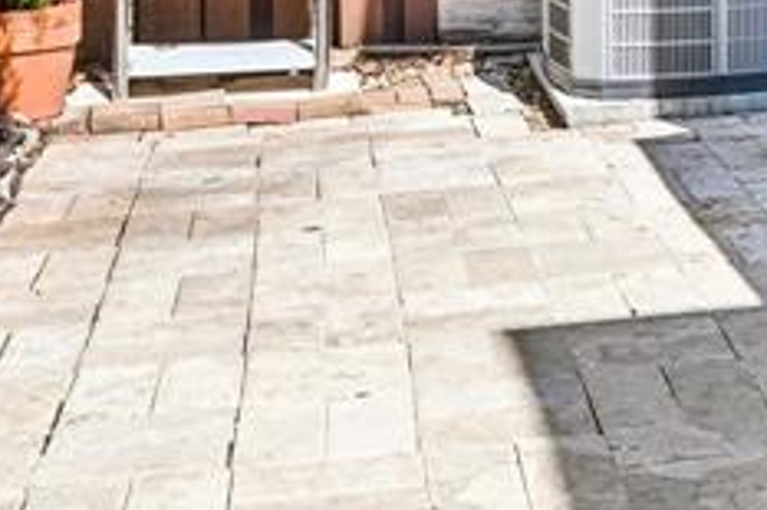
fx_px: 1874
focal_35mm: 88
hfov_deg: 21.8
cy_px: -316
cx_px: 866
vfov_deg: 14.2
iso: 400
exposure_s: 1/500
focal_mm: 20
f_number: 8
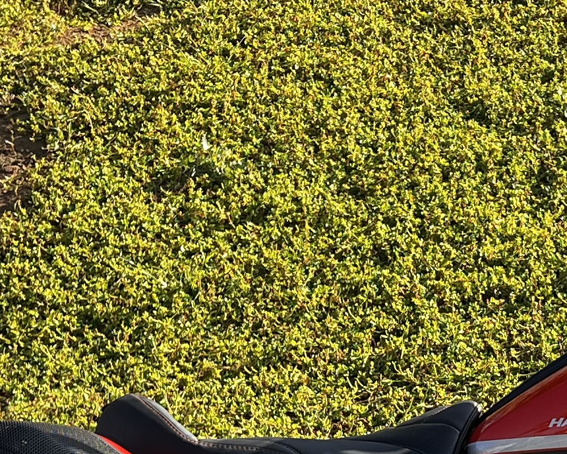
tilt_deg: -5.9
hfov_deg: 16.0
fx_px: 1997
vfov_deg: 12.8
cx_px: 492
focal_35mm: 119
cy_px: 457
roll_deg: -0.6
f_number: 1.5
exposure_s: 1/1079
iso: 50
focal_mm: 5.7
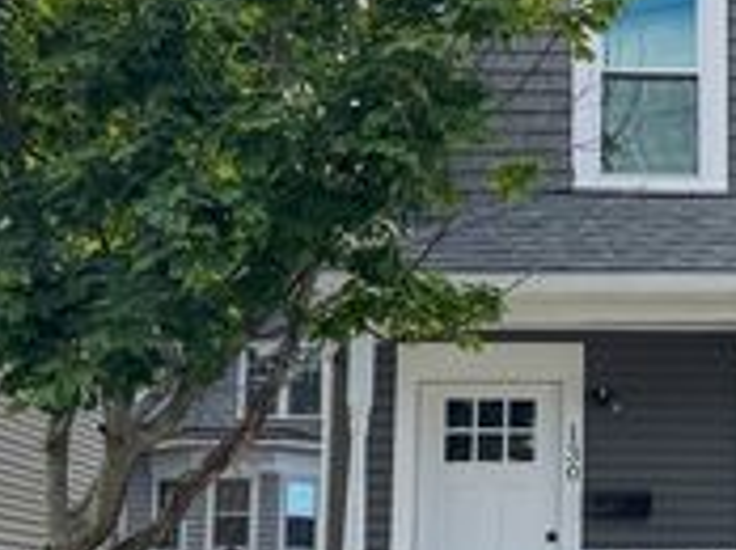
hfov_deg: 25.9
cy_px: 252
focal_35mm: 69
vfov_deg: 21.3
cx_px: 825
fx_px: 1465
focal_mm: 6.76
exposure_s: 1/800
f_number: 1.8
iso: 80
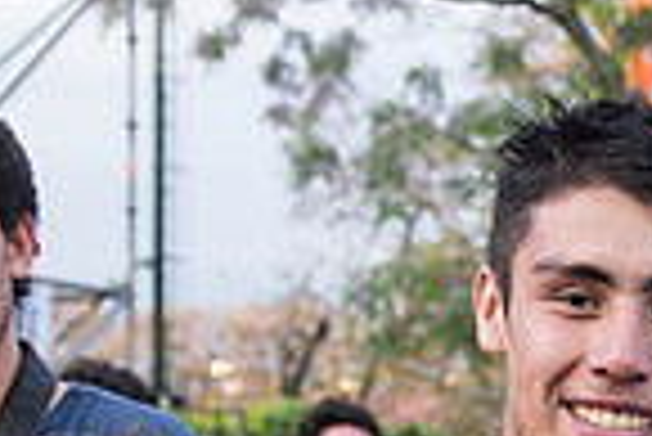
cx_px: 940
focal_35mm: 116
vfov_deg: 10.8
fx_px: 2103
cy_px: 861
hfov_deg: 16.3
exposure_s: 1/1600
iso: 1600
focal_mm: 29
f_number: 4
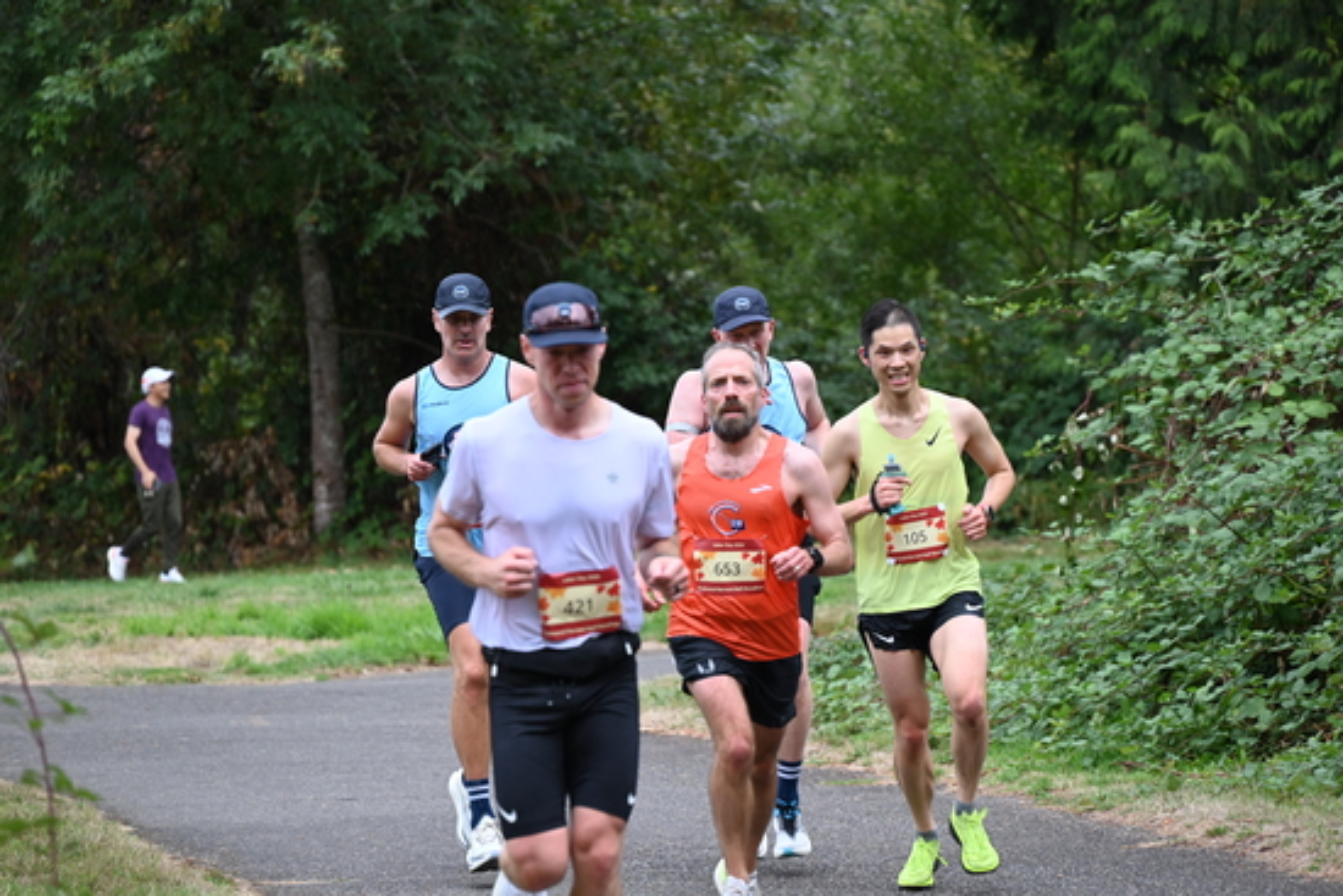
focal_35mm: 200
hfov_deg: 10.3
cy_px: 448
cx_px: 672
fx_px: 7463
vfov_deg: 6.9
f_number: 6.3
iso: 800
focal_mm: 200
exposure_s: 1/250
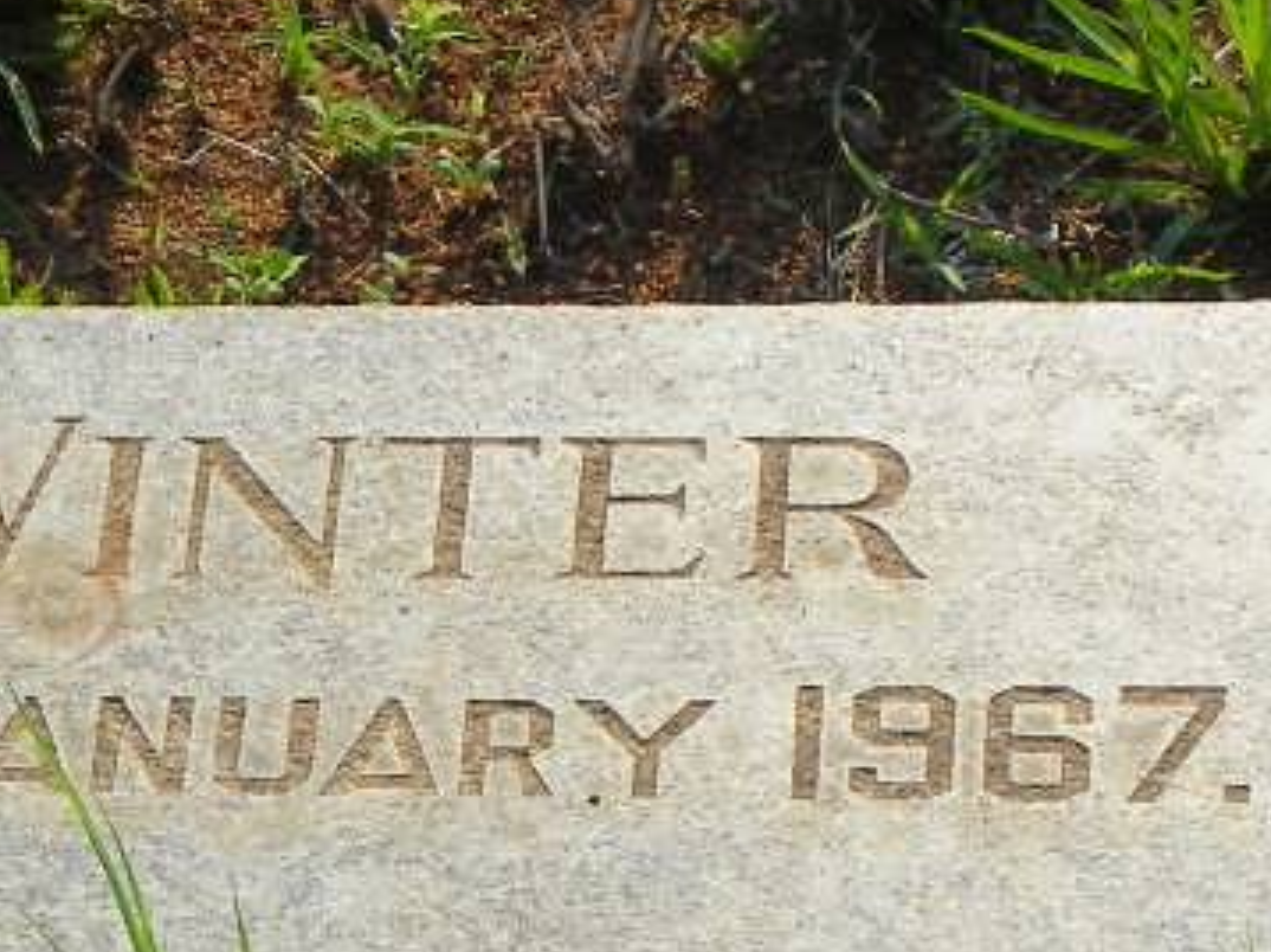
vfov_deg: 5.2
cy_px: 1030
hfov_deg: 6.9
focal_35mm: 285
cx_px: -316
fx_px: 10457
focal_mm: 15.1
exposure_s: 1/320
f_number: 4.5
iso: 64
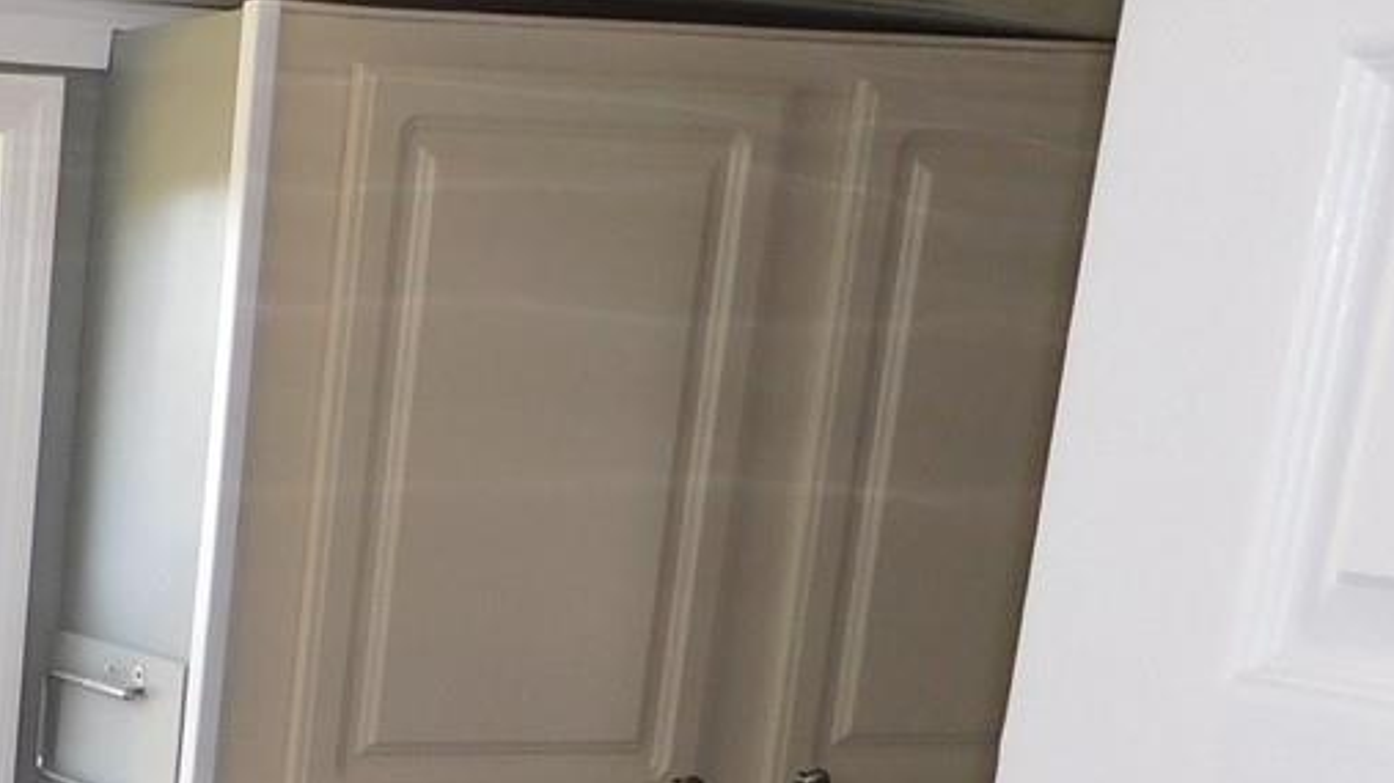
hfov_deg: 22.1
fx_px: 2920
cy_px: 1074
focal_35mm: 79
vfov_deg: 14.5
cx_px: -709
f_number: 3
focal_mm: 4
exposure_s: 1/50
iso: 125
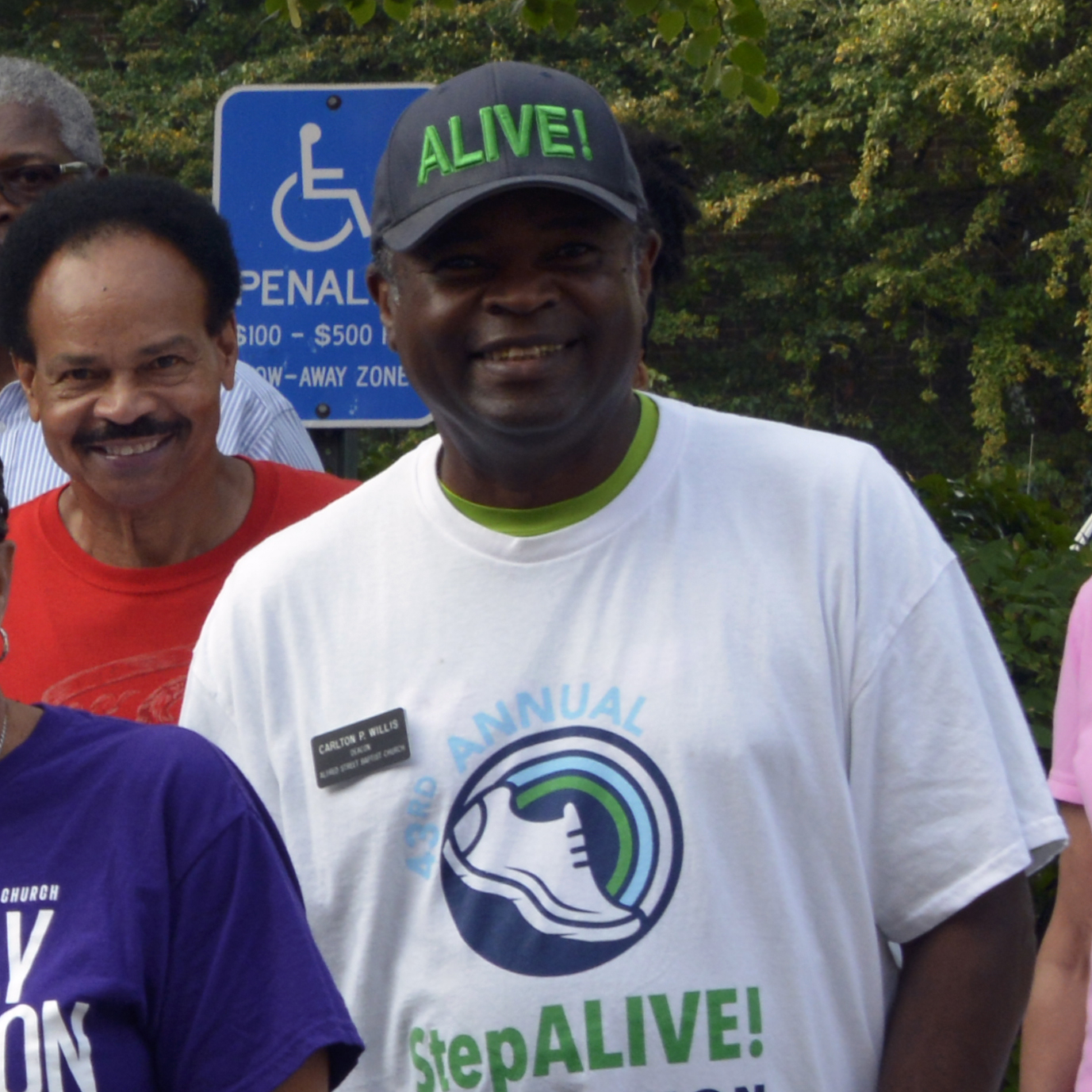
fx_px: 7138
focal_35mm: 200
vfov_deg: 8.7
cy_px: 1154
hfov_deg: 8.2
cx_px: -1275
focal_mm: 44
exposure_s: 1/160
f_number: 10
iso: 640
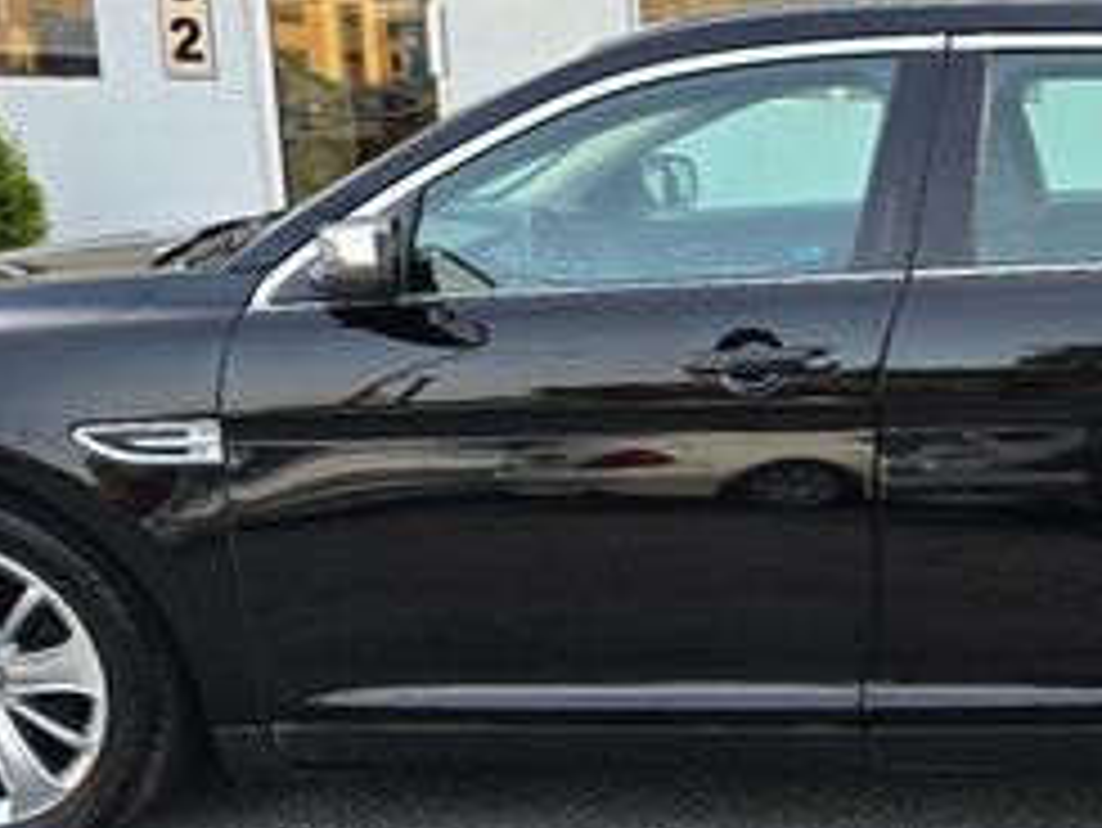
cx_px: 963
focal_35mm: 60
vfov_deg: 24.0
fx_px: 1911
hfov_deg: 30.9
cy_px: 680
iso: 50
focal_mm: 6.3
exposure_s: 1/180
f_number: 1.7
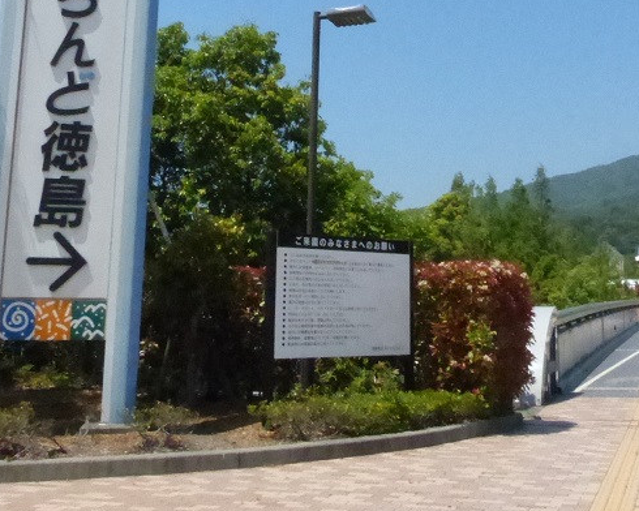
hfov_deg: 36.4
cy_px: 87
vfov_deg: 28.9
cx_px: 413
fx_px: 965
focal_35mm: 51
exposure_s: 1/4000
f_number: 8
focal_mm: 4.5
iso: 1600
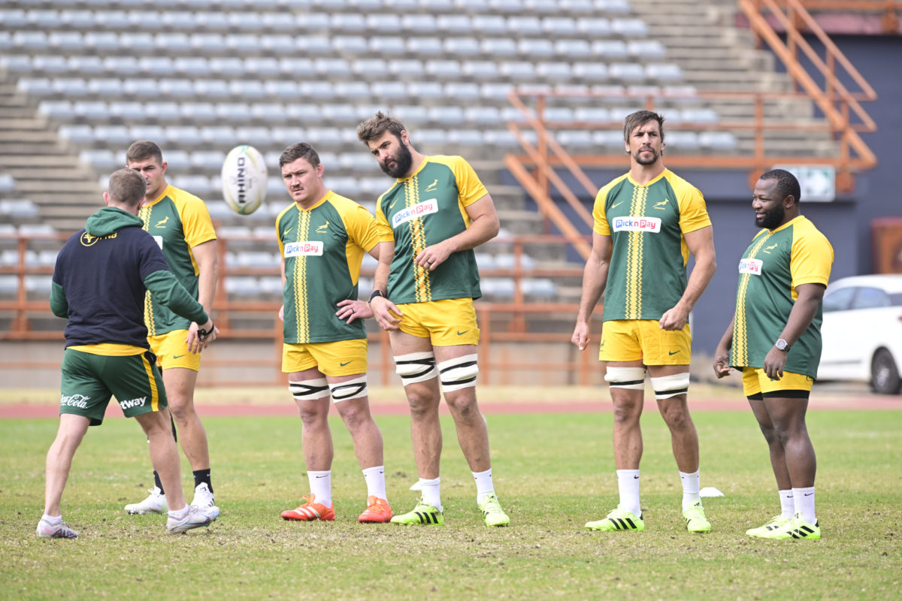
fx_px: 10021
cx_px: 451
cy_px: 300
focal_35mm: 400
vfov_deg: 3.4
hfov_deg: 5.2
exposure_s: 1/800
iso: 500
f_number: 6.3
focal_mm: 400
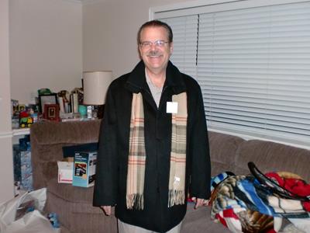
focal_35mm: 35
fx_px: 313
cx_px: 155
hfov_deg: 52.6
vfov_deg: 40.7
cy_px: 116
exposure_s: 1/60
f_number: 3.1
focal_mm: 6.3
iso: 400
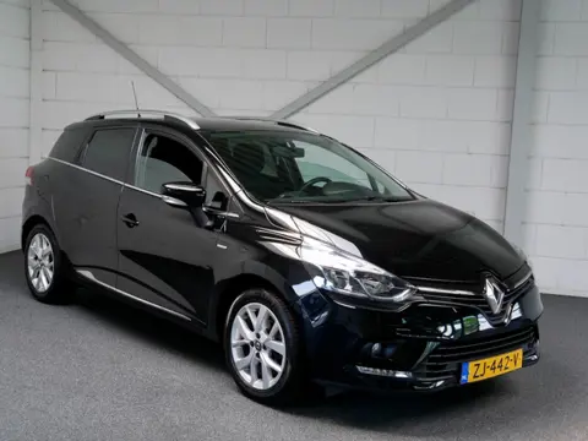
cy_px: 220
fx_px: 713
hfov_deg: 44.8
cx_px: 294
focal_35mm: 42
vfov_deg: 34.3
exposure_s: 1/60
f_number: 4
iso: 200
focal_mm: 21
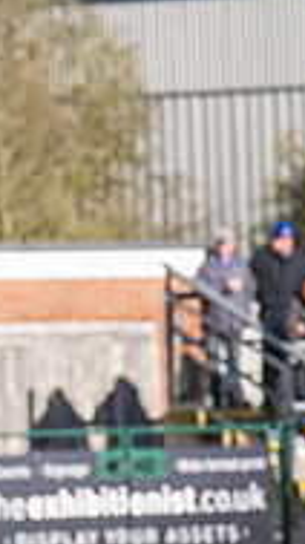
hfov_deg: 1.9
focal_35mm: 629
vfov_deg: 3.4
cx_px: 977
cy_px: 644
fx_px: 9064
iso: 200
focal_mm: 78
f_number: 4
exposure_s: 1/3200
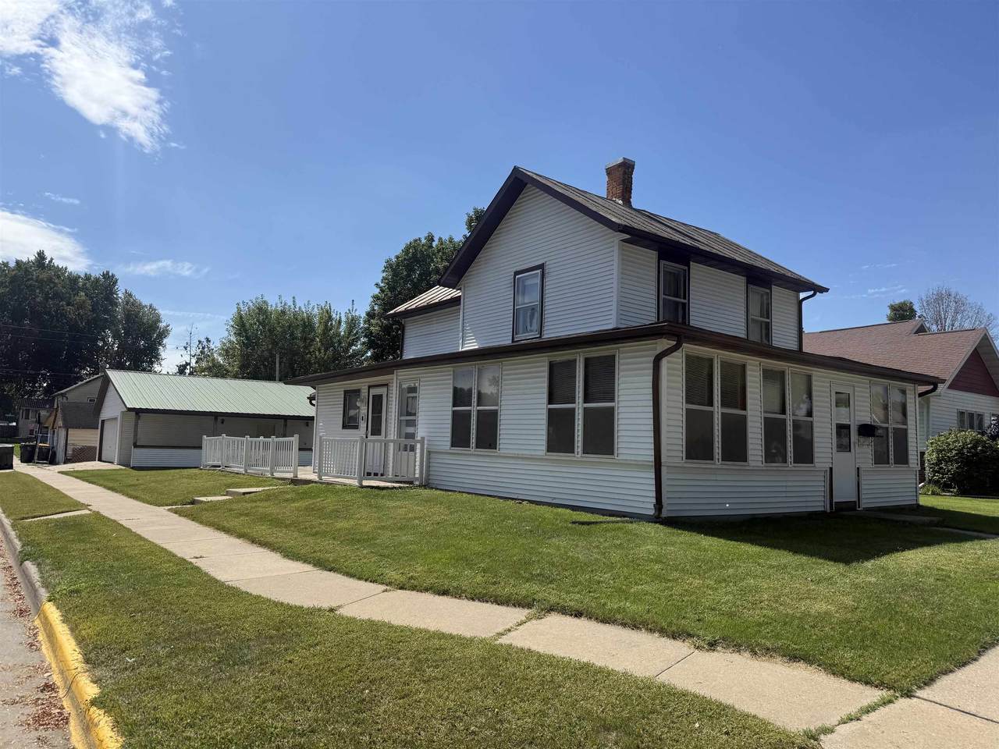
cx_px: 500
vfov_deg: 56.8
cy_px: 374
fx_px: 693
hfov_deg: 71.6
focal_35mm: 24
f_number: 1.78
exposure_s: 1/5714
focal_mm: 6.76
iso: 80
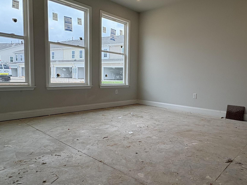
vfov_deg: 53.1
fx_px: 186
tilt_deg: -4.7
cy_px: 93
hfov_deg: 66.1
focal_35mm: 26
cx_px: 157
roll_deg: -0.9
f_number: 2.2
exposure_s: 1/275
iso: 64
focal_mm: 2.22
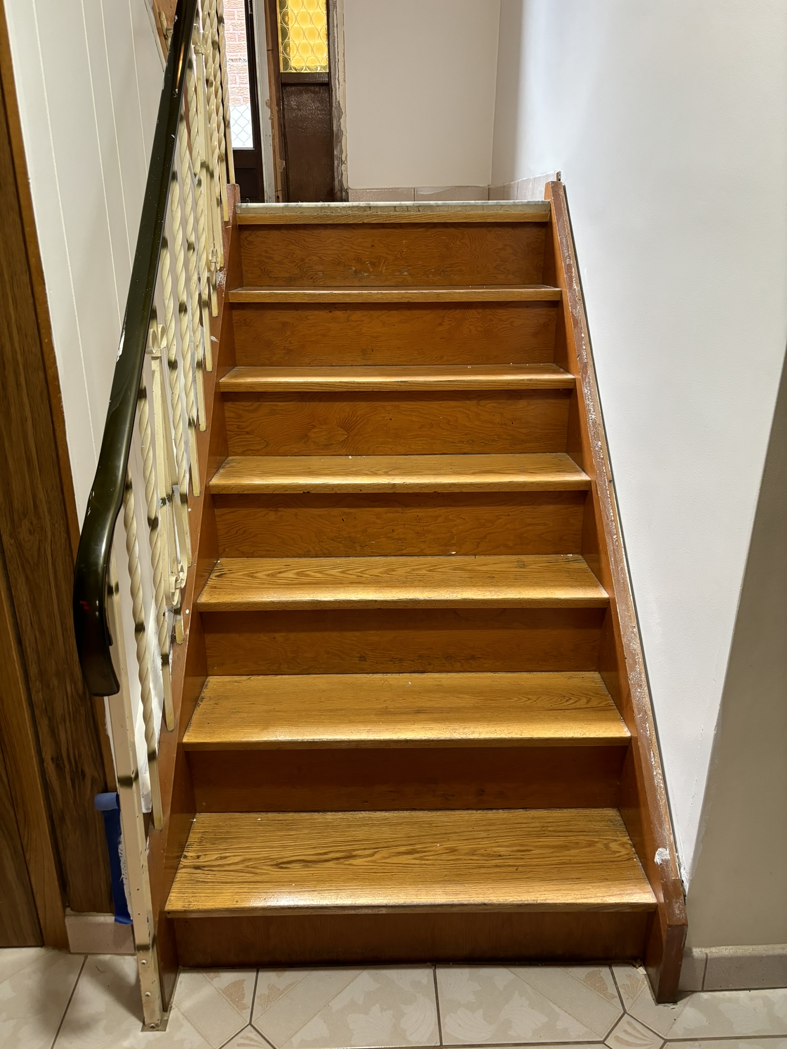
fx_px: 788
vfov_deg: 67.3
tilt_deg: -20.2
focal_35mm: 26
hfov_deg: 53.1
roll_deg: +1.0
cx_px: 394
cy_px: 524
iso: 250
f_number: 1.6
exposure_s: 1/60
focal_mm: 5.96
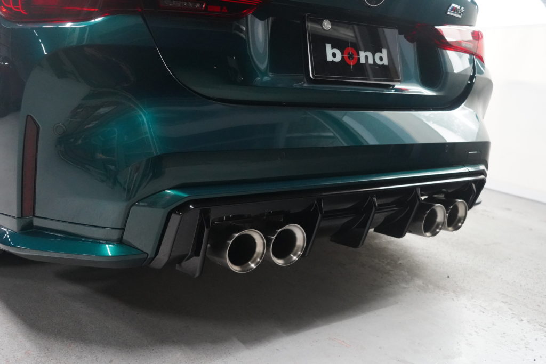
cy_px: 182
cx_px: 273
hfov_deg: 57.2
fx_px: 501
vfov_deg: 40.0
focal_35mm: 33
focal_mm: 33
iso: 12800
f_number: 4.5
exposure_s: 1/80
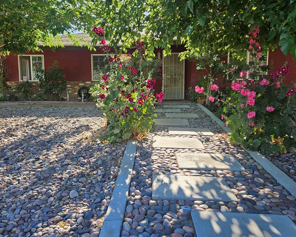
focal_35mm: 29
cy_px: 111
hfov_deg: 60.3
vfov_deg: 49.9
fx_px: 254
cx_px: 133
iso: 25
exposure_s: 1/394
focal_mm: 5.4
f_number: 1.8
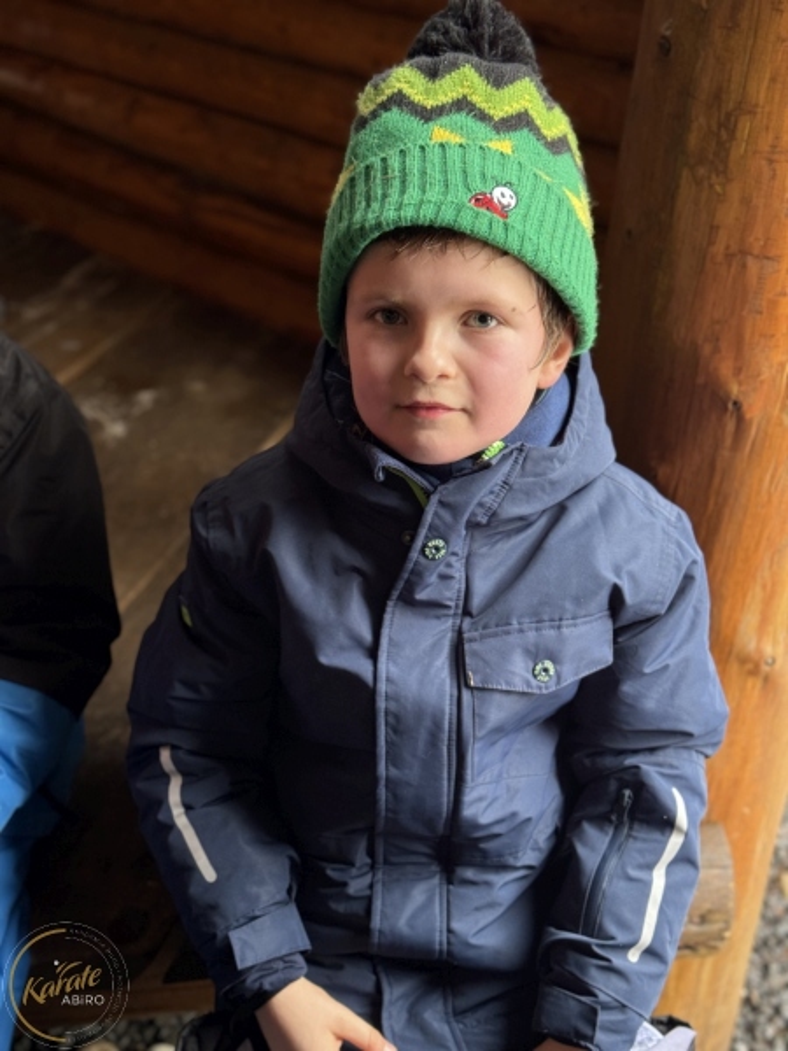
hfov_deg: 30.3
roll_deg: -3.2
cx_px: 394
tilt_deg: -30.3
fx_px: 1457
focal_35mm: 48
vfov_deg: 39.7
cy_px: 526
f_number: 1.78
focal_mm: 6.86
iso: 100
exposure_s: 1/65
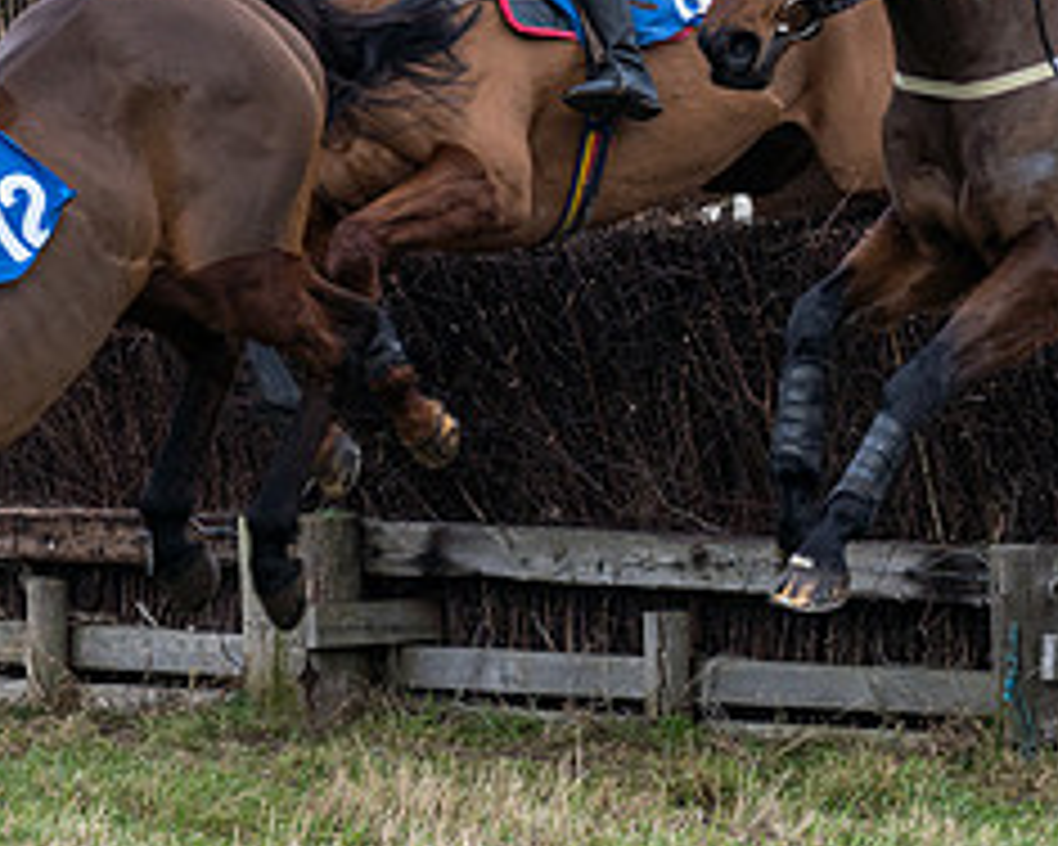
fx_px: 12995
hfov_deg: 4.7
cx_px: 598
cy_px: 100
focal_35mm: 415
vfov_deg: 3.7
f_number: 4.5
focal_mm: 135
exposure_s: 1/1600
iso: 400
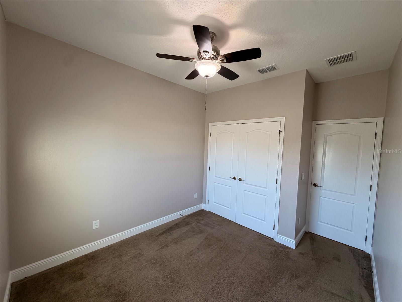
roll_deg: -2.0
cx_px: 201
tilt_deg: -3.2
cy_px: 151
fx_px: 163
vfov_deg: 85.7
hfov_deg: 102.1
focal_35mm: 14
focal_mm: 2.22
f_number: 2.2
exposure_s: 1/120
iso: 160
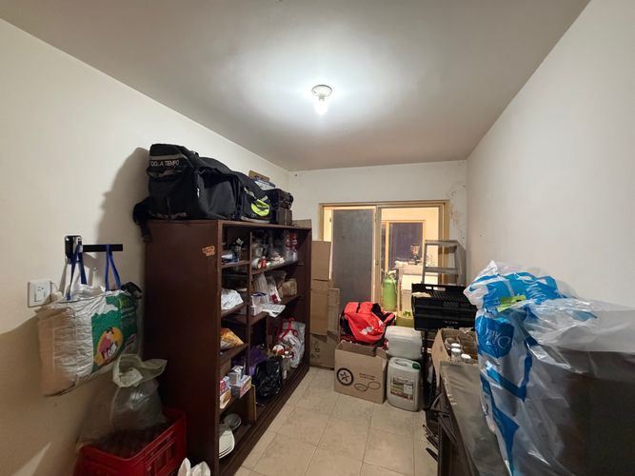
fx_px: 257
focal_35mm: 14
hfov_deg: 102.1
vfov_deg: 85.7
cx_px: 318
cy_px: 238
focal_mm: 2.22
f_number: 2.2
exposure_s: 1/60
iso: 800
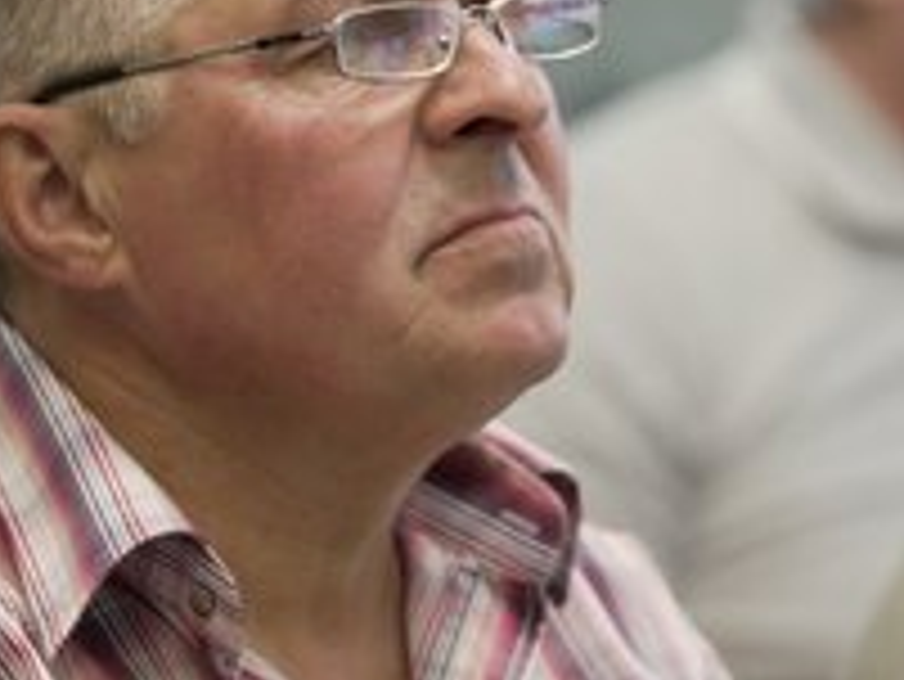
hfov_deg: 5.5
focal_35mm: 361
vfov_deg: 4.1
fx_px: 9433
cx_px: 373
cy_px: 275
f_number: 3.5
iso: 2000
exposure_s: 1/400
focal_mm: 189
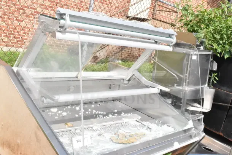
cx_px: 116
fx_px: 232
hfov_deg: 53.1
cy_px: 78
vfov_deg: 36.9
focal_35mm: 36
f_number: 22
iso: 6400
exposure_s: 1/2000
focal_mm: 24
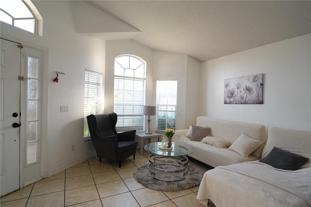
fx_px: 173
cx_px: 156
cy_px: 104
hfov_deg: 84.0
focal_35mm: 20
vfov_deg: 61.9
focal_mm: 20
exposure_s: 1/80
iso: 1000
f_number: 8
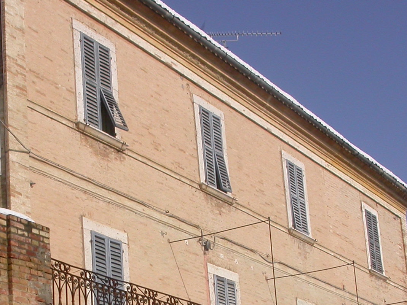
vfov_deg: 17.1
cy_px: 288
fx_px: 1000
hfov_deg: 23.0
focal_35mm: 85
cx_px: 152
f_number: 7.6
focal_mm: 8.4
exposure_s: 1/639
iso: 100
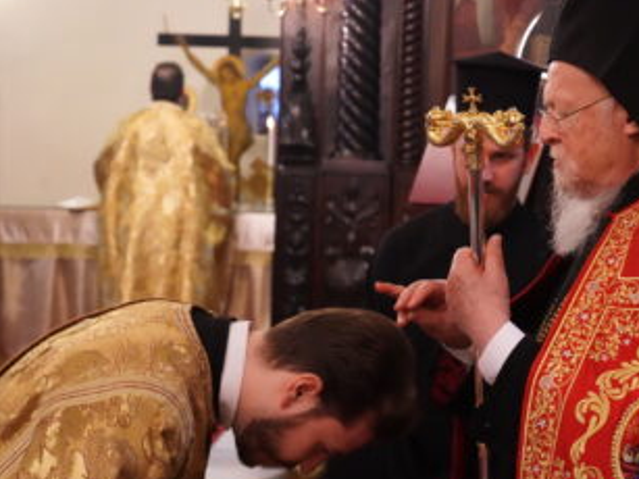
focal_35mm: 62
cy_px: 223
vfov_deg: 23.6
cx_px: 431
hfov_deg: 30.9
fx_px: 1144
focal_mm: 44
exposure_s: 1/320
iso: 20000
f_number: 5.6
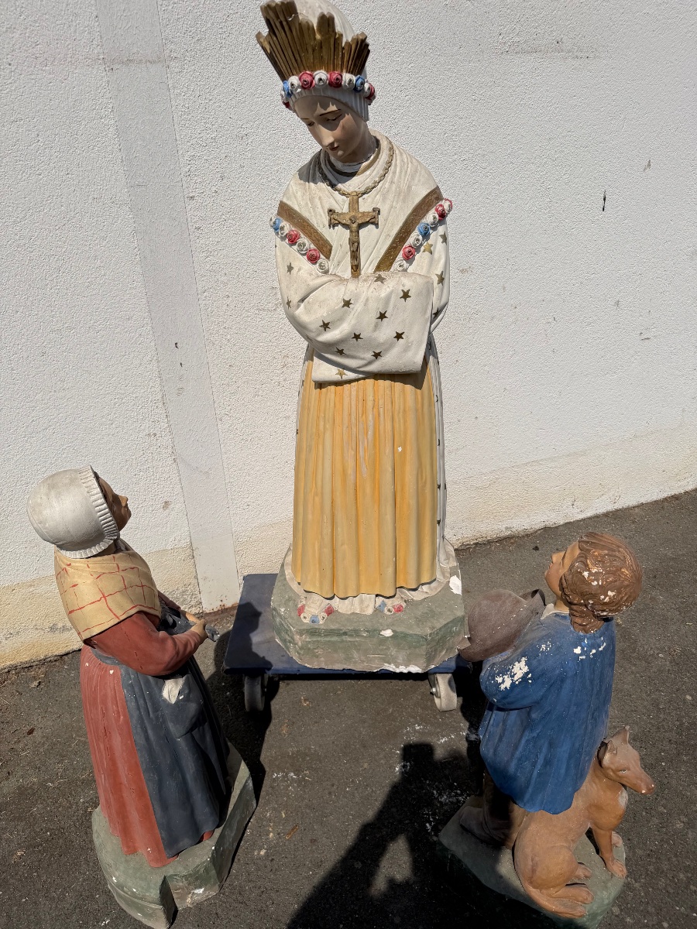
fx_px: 644
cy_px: 464
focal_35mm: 24
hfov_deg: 56.8
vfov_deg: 71.6
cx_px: 348
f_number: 1.78
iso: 80
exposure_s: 1/14286
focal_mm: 6.76
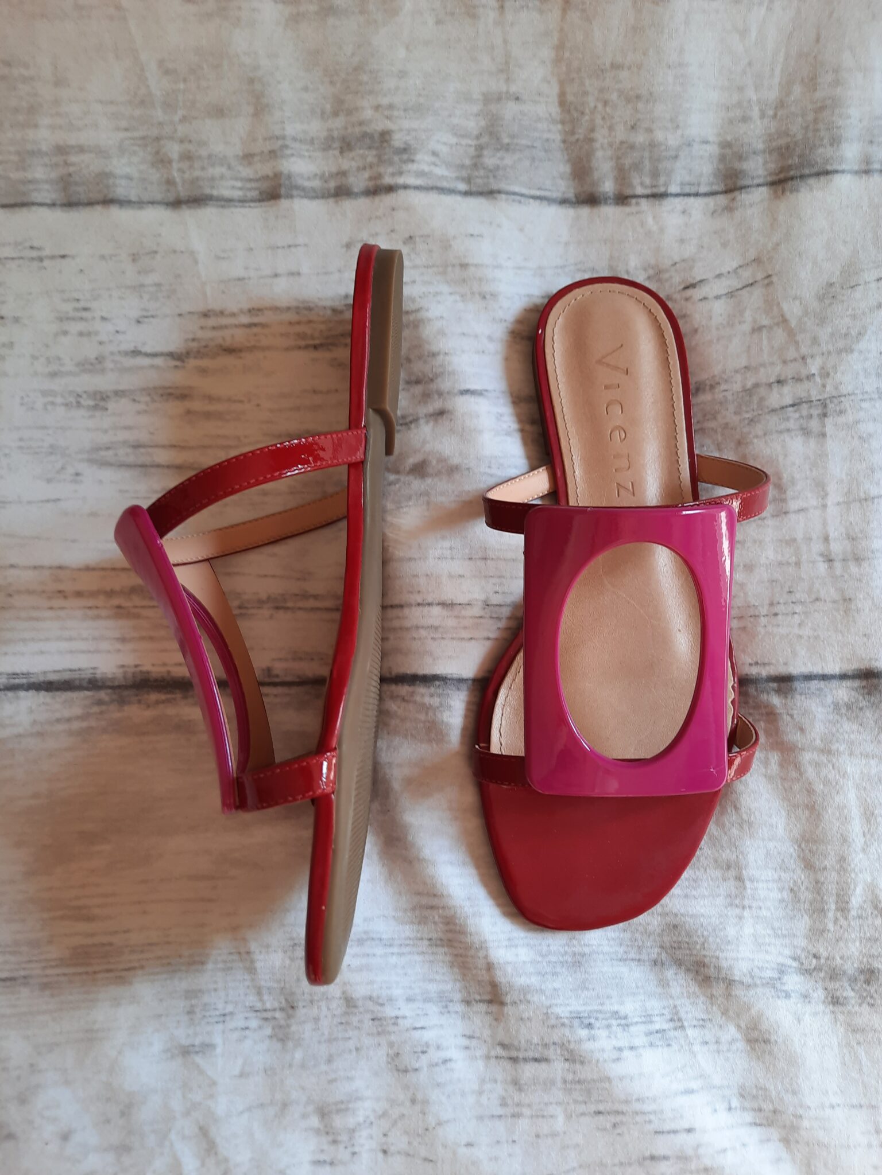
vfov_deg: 69.4
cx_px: 441
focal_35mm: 25
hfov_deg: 54.9
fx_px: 849
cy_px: 588
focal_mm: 4.6
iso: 64
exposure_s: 1/60
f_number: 2
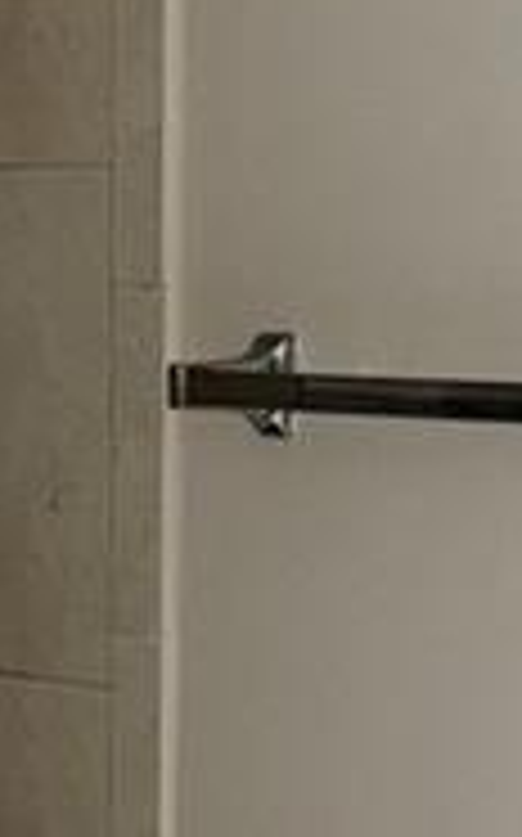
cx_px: 360
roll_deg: -1.8
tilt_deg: -14.4
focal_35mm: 164
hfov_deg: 8.0
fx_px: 3739
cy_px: 1274
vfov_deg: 12.2
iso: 80
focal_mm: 6.76
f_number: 1.78
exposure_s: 1/38
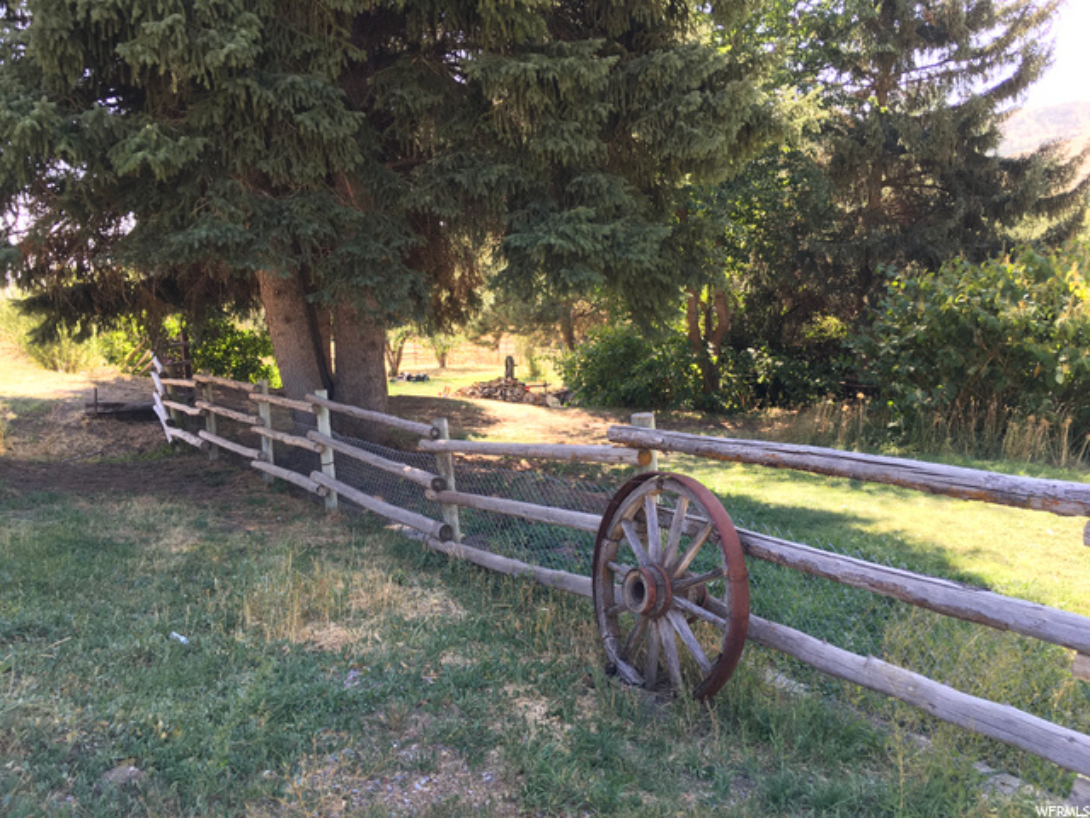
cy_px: 409
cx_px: 545
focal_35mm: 29
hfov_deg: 61.7
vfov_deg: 48.2
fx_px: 913
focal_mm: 4.15
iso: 32
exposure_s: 1/120
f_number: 2.2
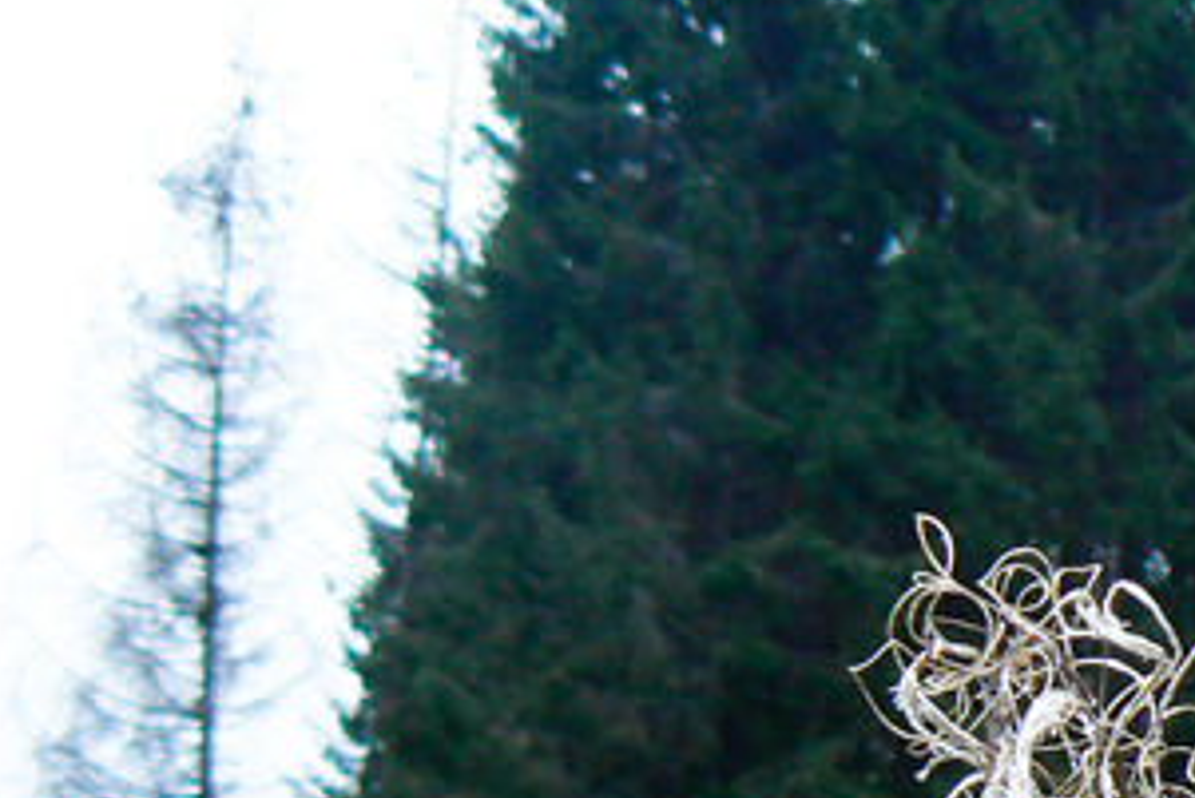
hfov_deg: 17.7
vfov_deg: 12.2
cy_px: 609
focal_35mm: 112
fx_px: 3719
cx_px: 1247
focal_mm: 6
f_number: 2.8
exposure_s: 1/40
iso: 80
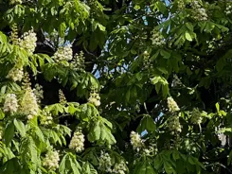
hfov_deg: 7.8
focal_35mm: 251
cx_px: -40
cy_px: 44
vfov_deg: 5.9
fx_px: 1683
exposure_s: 1/232
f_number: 2.8
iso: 32
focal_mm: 9
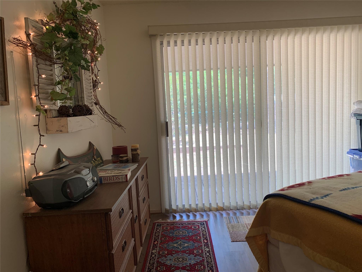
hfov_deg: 67.3
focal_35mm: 26
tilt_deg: -6.3
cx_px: 181
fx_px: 272
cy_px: 136
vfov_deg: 53.1
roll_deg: +3.6
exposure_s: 1/121
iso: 64
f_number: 1.8
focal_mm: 4.25
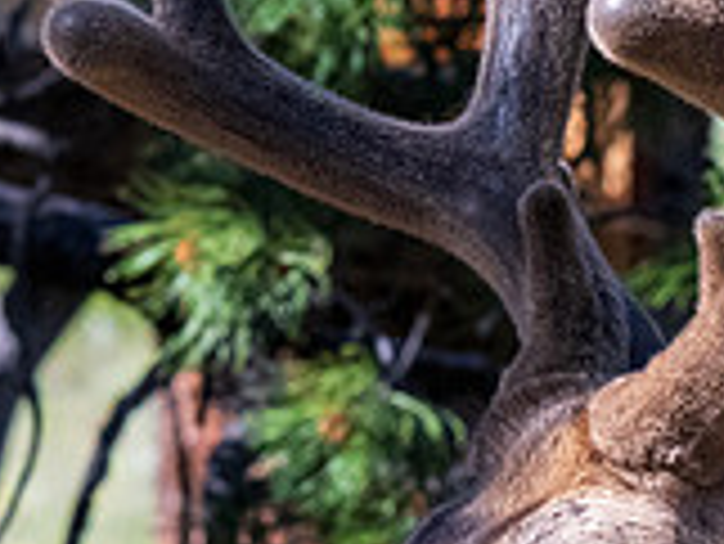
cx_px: 455
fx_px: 15175
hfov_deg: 2.7
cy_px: 378
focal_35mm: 725
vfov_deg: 2.1
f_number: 11
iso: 3600
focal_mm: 180
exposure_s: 1/1250
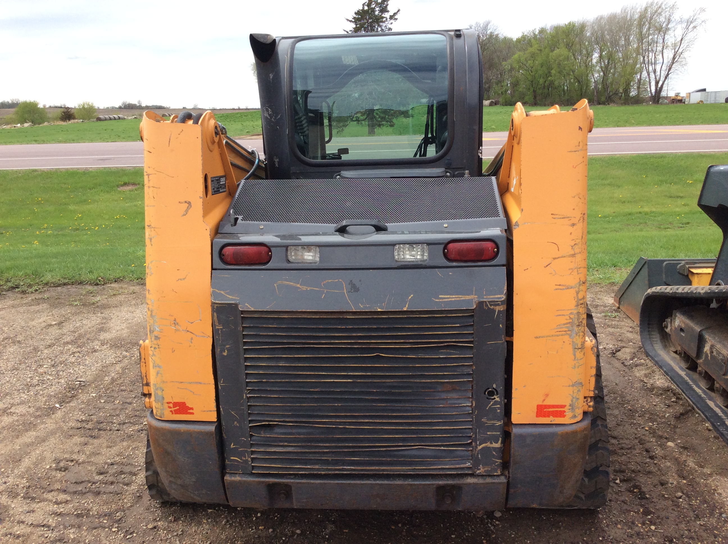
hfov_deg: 56.9
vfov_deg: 44.1
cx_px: 364
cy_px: 272
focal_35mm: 32
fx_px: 672
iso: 32
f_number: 2.4
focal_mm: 3.3
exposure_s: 1/894
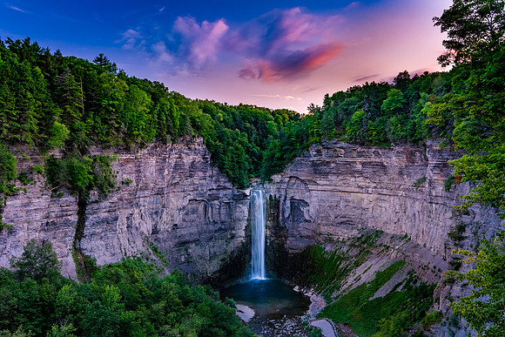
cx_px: 252
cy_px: 168
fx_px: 505
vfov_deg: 36.9
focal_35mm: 36
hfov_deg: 53.1
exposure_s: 1/1.67
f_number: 8
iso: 160
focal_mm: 24
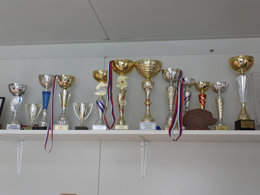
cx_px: 130
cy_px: 98
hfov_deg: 40.4
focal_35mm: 47
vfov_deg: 30.9
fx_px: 353
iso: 250
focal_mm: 8.5
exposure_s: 1/30
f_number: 3.2
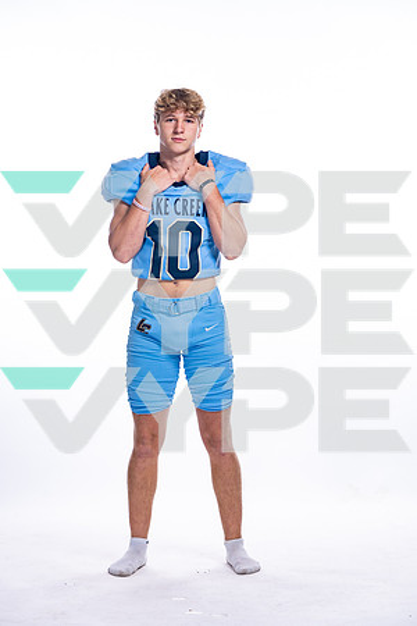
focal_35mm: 100
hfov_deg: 13.7
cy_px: 313
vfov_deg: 20.4
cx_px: 208
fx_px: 1737
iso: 400
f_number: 6.3
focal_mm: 100
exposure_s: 1/250
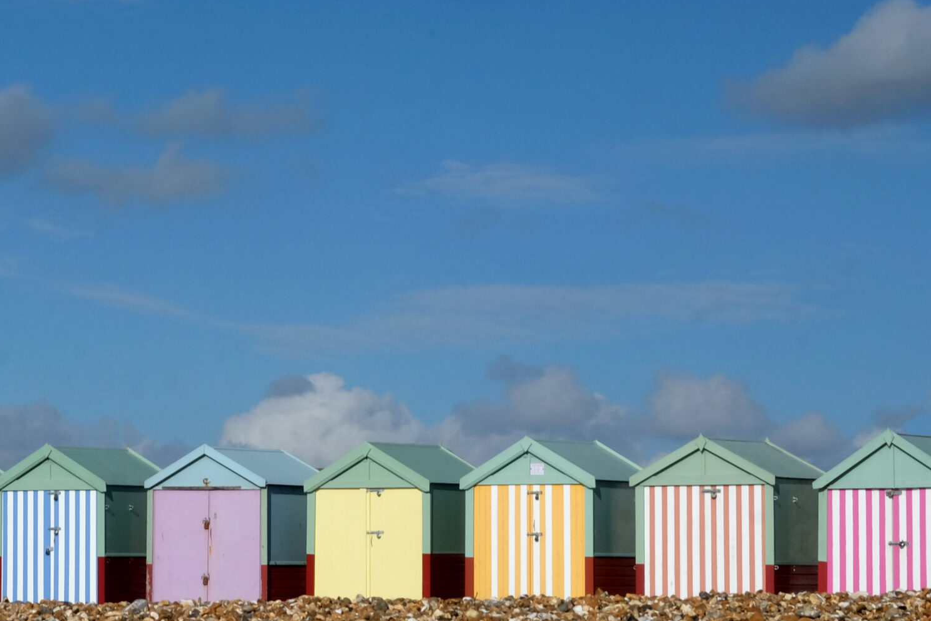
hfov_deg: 14.3
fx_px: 3698
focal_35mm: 143
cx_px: 239
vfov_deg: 9.6
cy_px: 373
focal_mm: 55
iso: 400
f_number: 20
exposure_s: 1/140
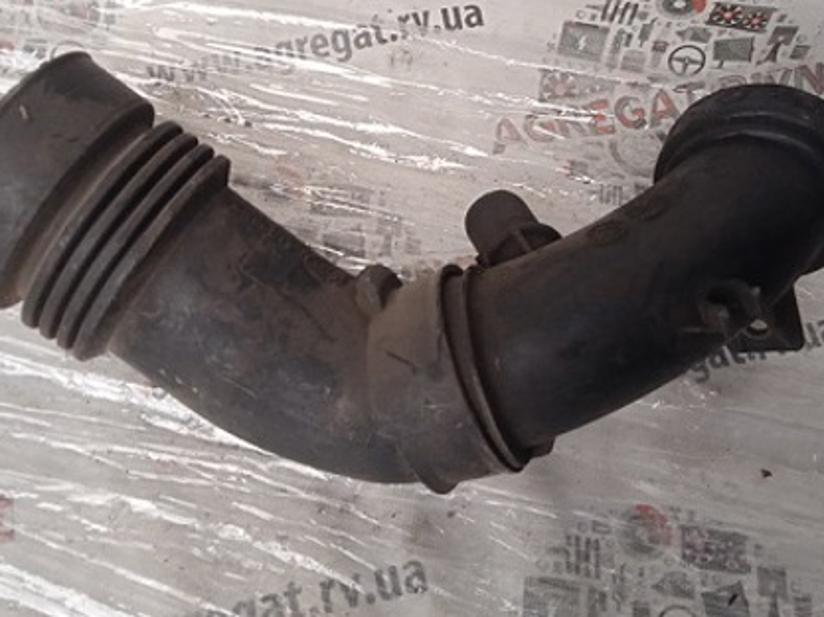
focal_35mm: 43
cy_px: 228
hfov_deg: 43.9
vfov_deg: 33.4
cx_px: 429
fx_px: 1023
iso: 373
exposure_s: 1/25
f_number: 2.2
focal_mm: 3.43
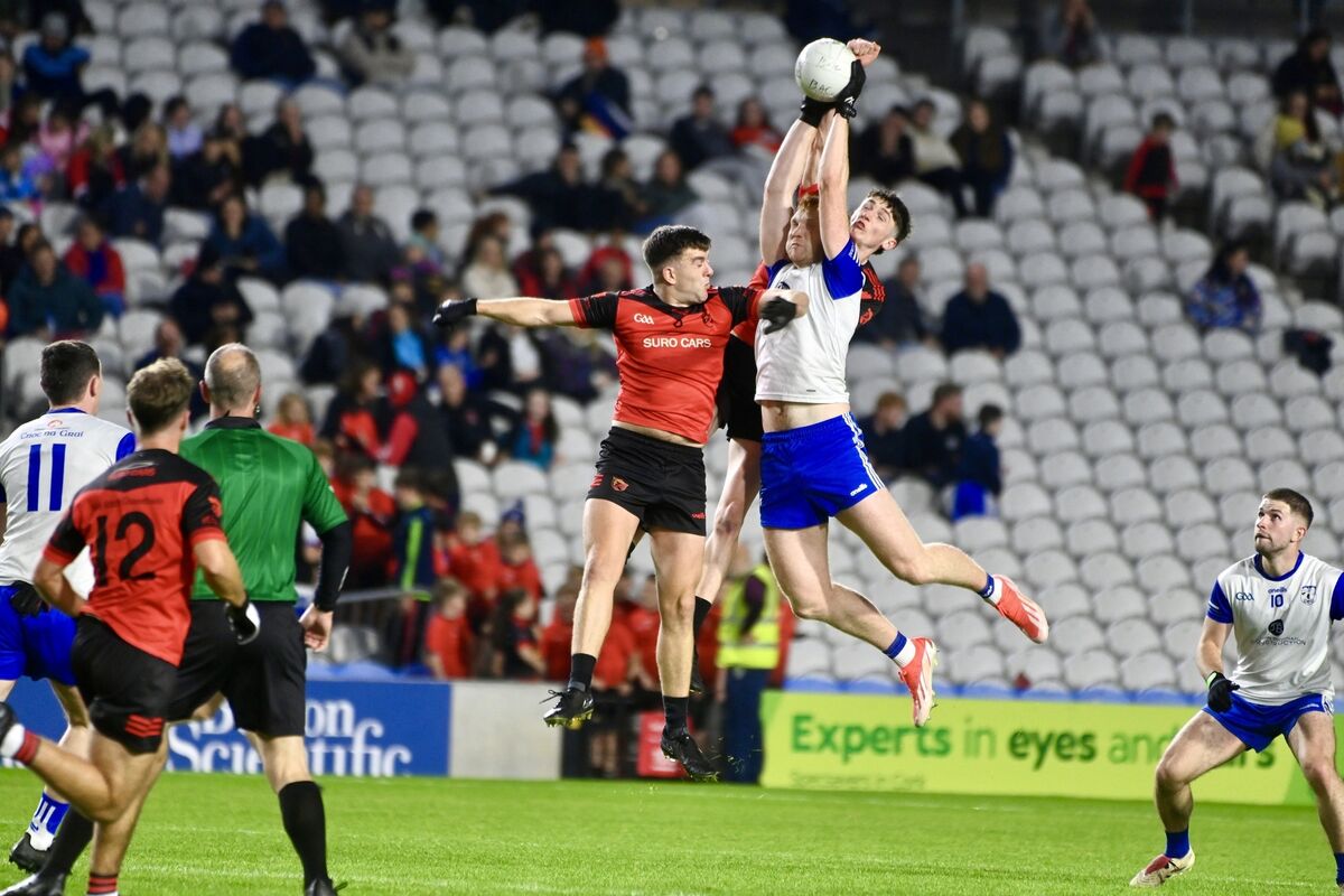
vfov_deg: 2.7
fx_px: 18665
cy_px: 448
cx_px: 672
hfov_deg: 4.1
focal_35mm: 500
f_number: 5.6
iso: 4000
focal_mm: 500
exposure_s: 1/500
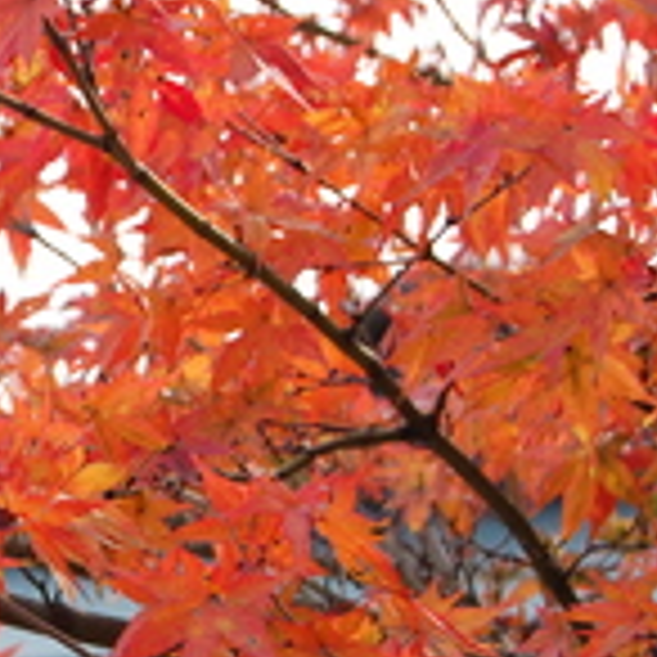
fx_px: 6179
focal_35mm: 288
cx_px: -382
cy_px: 686
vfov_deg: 6.1
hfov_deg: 6.0
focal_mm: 55
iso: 200
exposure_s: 1/160
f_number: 6.3
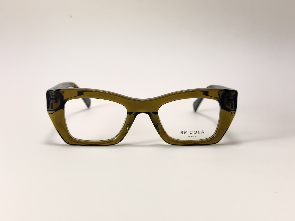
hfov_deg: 39.7
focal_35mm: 48
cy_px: 110
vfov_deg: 30.3
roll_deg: -0.4
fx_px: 409
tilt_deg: -7.9
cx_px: 148
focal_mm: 6.76
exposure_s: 1/100
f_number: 1.78
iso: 80
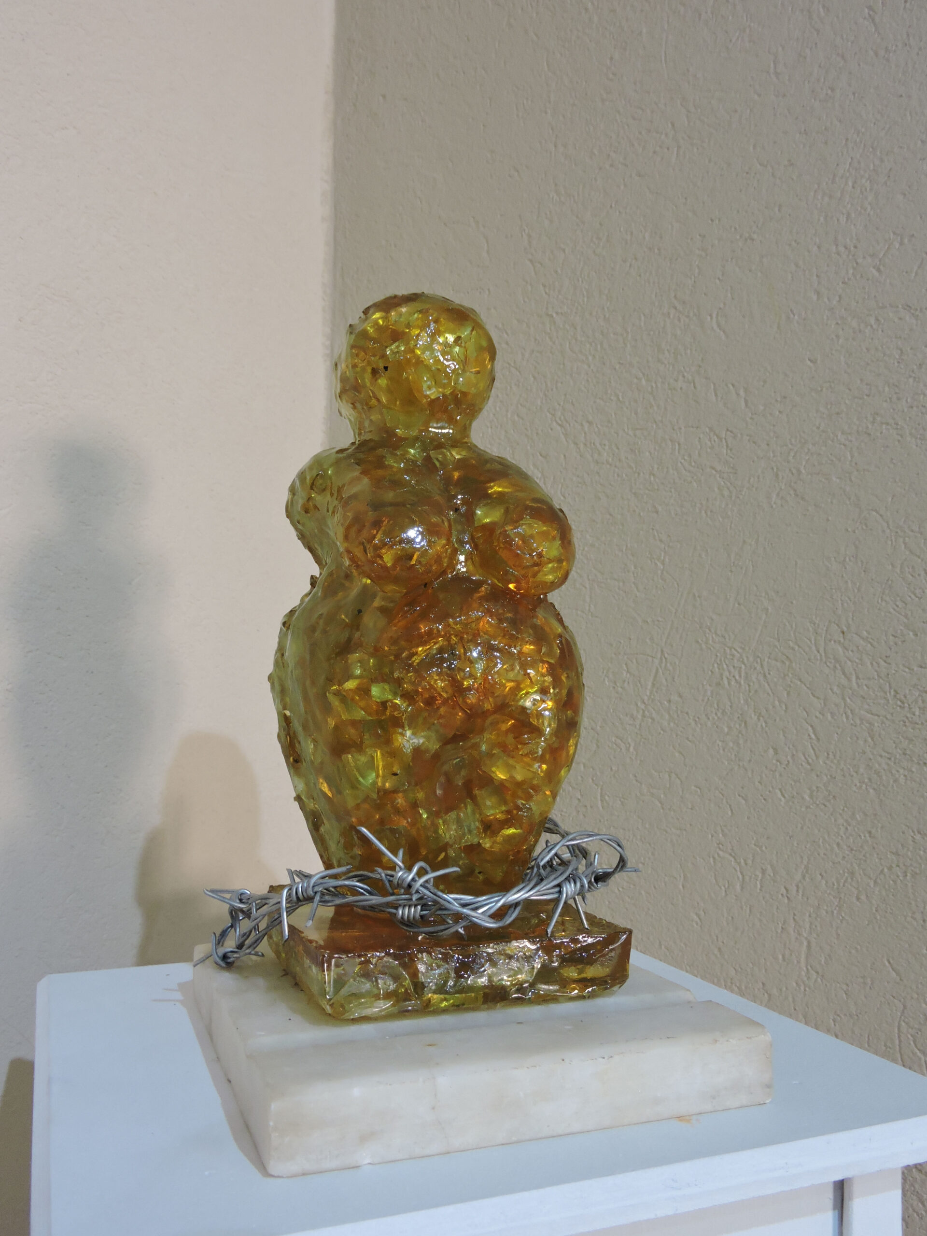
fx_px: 1071
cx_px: 464
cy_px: 618
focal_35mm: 30
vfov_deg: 60.0
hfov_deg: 46.8
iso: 320
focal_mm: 5.4
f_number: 3.5
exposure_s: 1/30
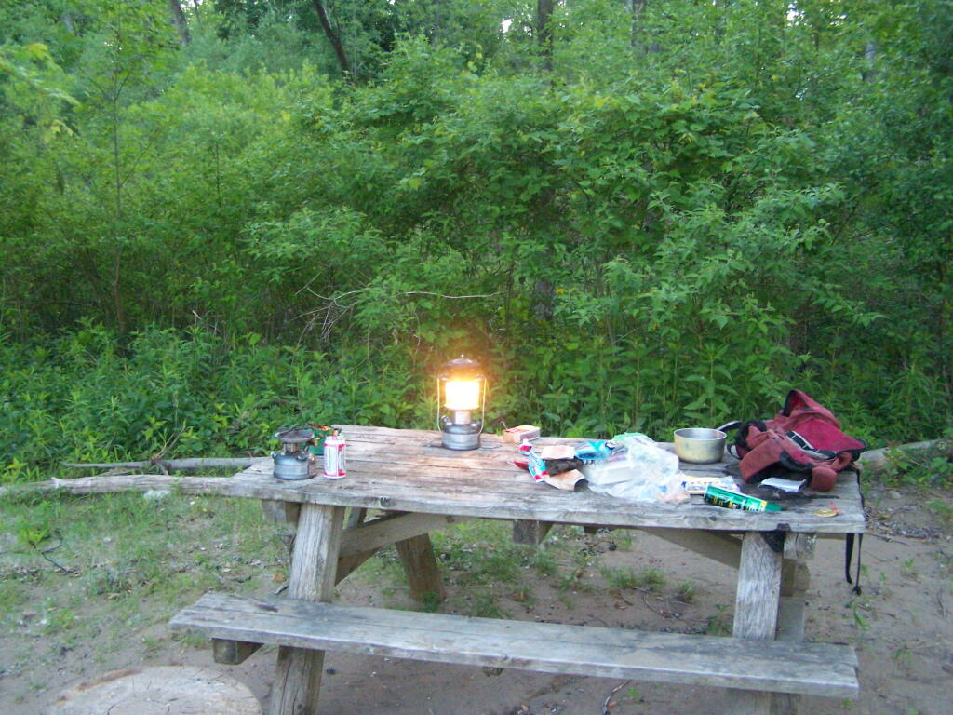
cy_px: 358
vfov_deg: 37.7
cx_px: 476
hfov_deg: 49.0
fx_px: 1046
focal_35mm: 38
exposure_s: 1/50
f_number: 2.8
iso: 400
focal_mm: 6.3
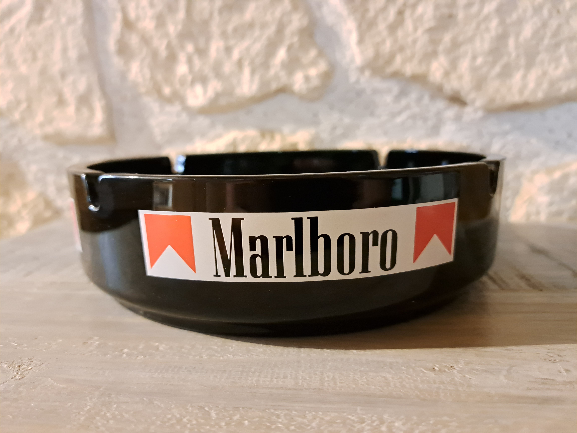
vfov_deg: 56.8
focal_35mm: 24
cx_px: 288
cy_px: 216
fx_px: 400
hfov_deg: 71.6
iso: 2500
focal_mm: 5.23
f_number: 1.8
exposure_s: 1/10
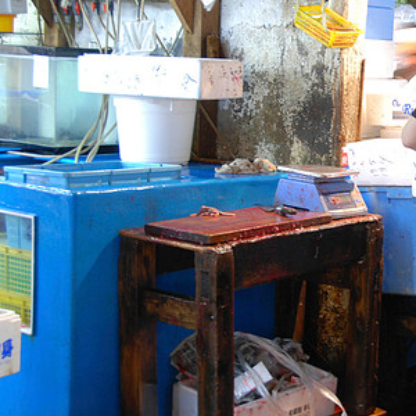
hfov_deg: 21.8
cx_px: 302
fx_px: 1074
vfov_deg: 21.9
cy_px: 197
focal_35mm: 79
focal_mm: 32
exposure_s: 1/5
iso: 400
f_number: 4.2
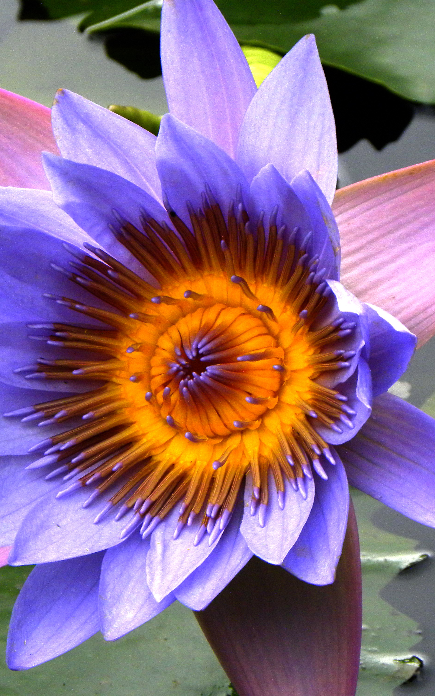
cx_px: 196
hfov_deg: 3.2
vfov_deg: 5.1
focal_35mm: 412
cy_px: 348
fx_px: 7815
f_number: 5
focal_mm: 51.8
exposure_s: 1/207
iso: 200
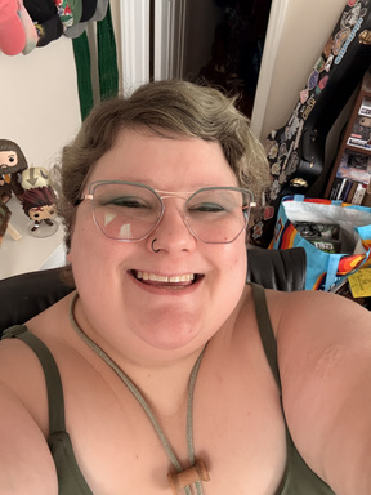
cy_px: 248
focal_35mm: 30
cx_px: 186
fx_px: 429
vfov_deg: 60.0
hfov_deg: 46.8
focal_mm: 2.69
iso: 320
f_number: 1.9
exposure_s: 1/60
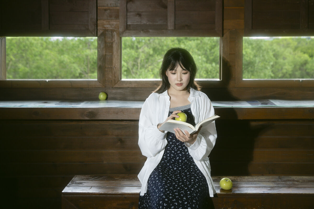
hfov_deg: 46.4
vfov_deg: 31.9
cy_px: 104
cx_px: 157
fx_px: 366
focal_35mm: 42
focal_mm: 42
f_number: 4
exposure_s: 1/125
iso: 640
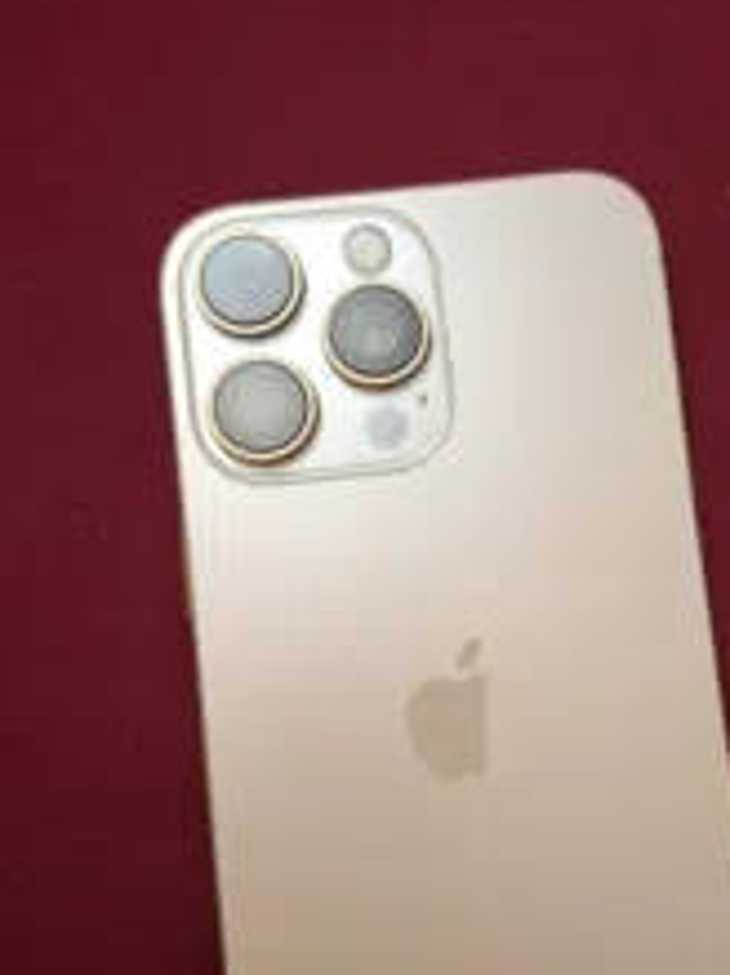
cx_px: 490
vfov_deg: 44.4
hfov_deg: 34.0
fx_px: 1182
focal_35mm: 42
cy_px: 610
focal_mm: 5.54
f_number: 1.8
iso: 250
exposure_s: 1/33
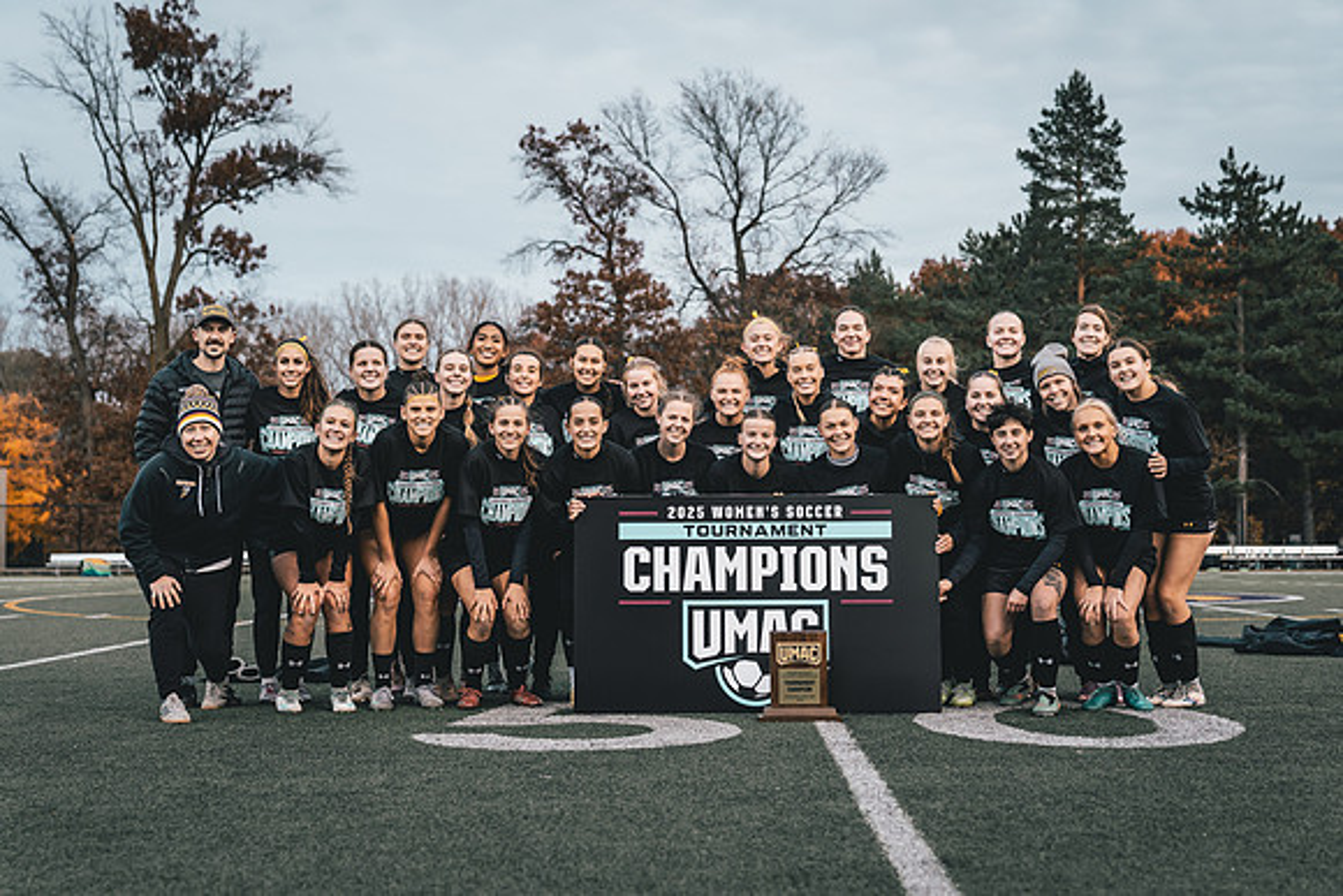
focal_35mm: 49
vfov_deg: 27.5
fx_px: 1834
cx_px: 681
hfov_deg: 40.2
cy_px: 435
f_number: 2.8
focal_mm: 45
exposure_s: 1/1600
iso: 800
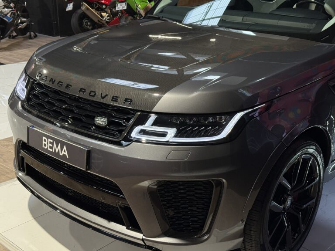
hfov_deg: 39.7
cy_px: 126
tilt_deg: -20.2
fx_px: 465
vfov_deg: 30.3
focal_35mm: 48
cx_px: 168
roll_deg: -0.2
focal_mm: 6.76
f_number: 1.78
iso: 125
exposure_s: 1/56
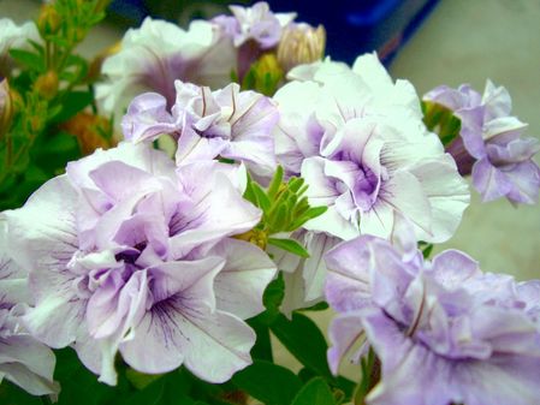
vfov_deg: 37.7
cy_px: 202
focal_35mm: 38
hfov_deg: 49.0
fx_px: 593
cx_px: 270
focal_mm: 7.9
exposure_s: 1/640
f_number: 2.8
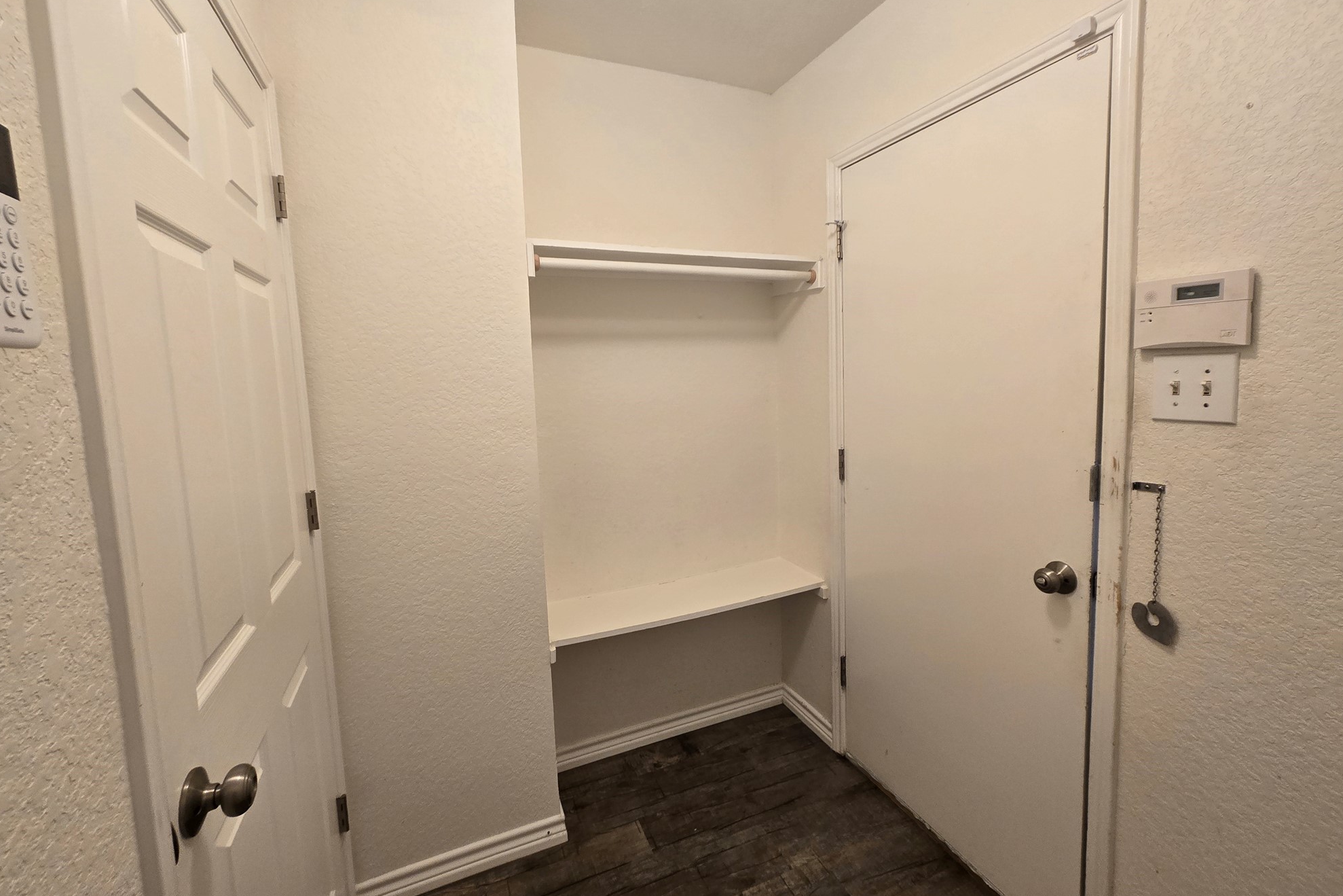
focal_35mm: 14
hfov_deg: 104.2
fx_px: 522
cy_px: 426
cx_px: 678
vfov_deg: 81.2
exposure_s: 1/60
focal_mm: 2.2
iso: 160
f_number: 2.2
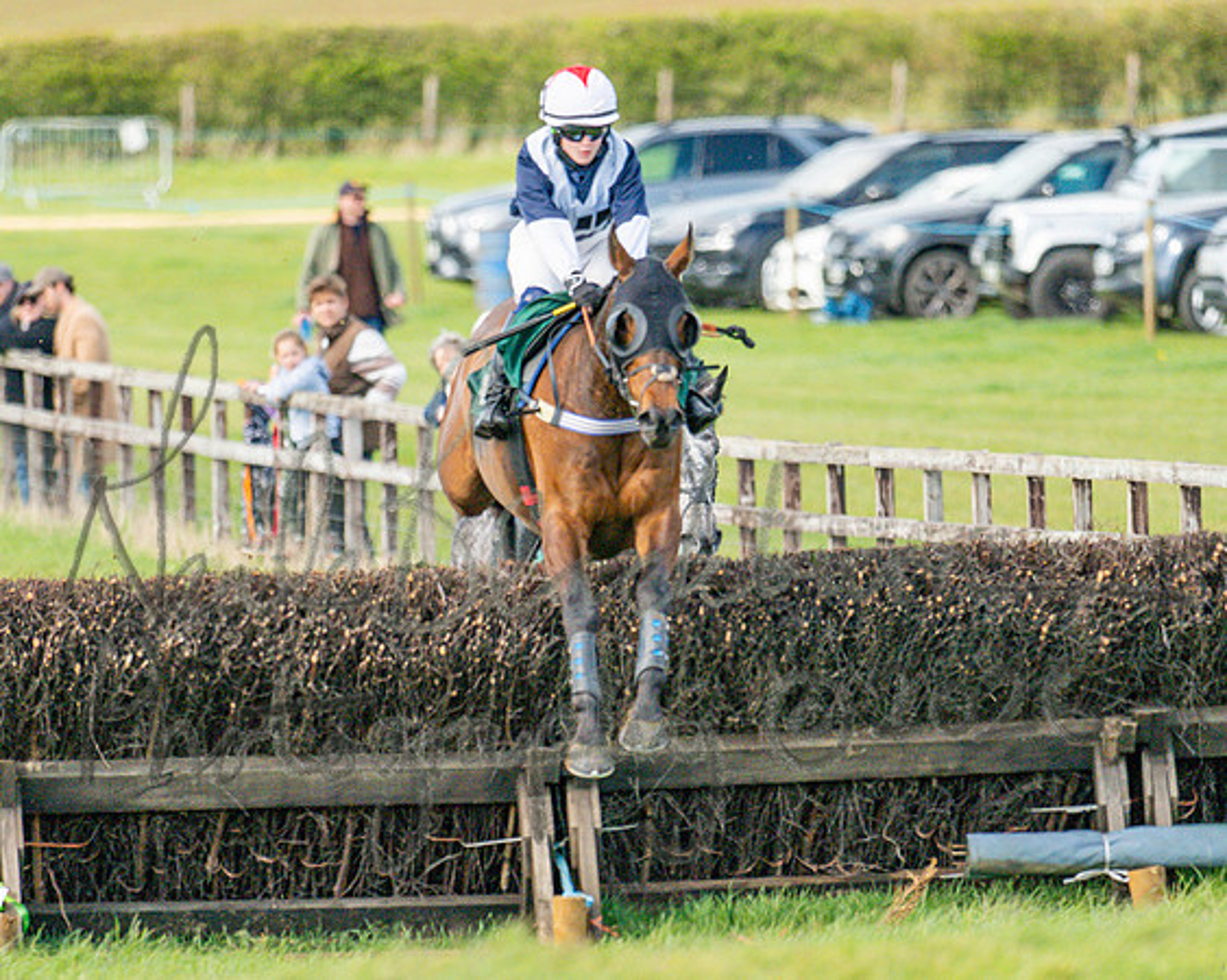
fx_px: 32017
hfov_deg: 2.2
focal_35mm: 882
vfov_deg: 1.8
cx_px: 508
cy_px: 463
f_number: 4.5
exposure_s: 1/2000
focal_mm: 400
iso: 400
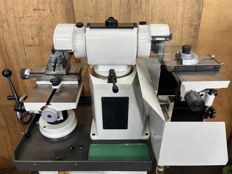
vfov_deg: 53.1
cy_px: 87
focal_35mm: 26
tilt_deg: -31.6
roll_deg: +1.0
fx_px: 174
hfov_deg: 67.3
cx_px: 116
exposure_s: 1/121
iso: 125
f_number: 1.6
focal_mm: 5.1
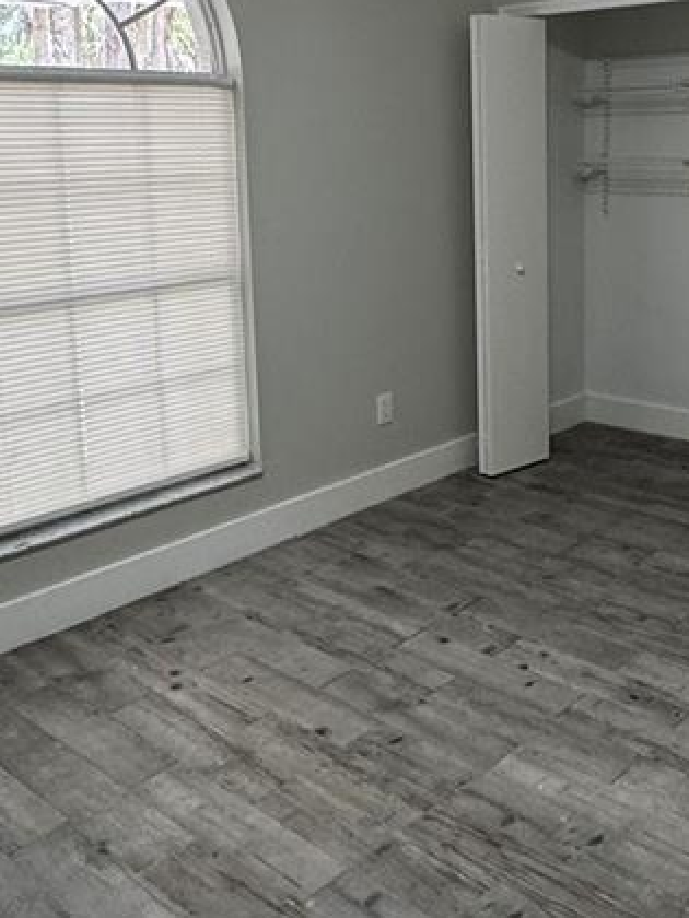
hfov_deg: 35.7
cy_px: 284
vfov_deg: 45.9
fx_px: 1062
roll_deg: +1.8
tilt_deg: -8.5
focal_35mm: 40
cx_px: 442
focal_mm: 2.22
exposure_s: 1/120
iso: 250
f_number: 2.2
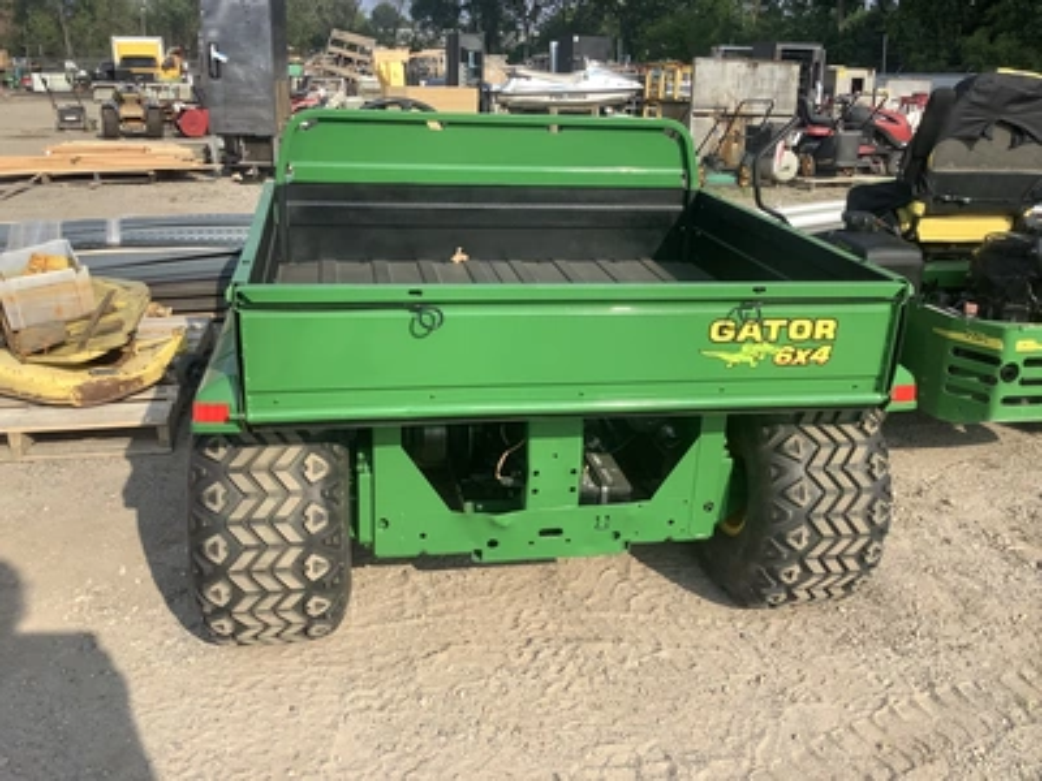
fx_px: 933
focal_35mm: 31
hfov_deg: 58.4
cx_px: 521
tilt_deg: -18.4
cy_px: 390
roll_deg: -0.7
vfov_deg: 45.4
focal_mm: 3.3
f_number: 2.4
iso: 25
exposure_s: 1/762
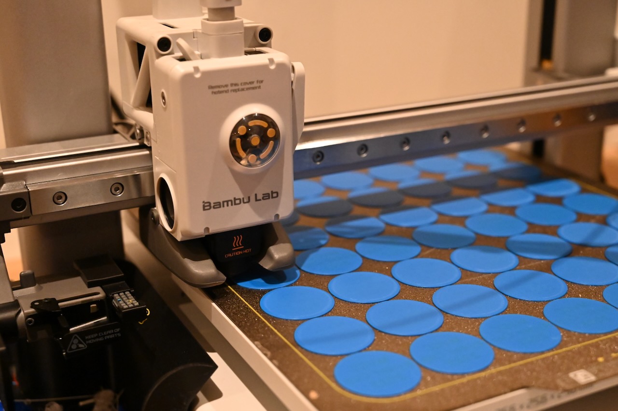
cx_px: 309
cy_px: 206
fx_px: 858
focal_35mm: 50
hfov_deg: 39.6
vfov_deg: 27.0
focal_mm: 50
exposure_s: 1/250
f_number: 5.6
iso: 10000
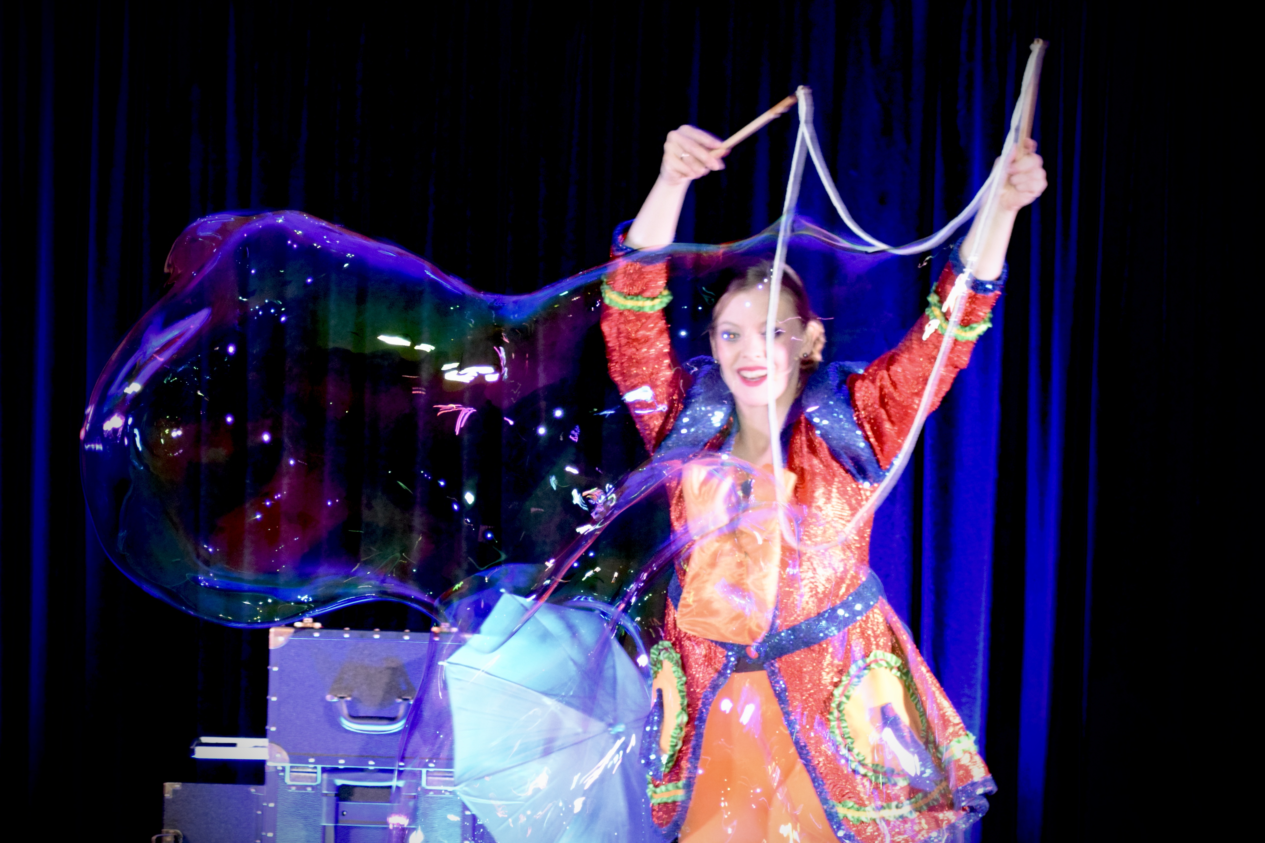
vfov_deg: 13.0
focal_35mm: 105
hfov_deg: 19.5
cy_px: 422
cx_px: 632
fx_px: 3689
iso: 3200
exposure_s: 1/60
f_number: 4
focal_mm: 70
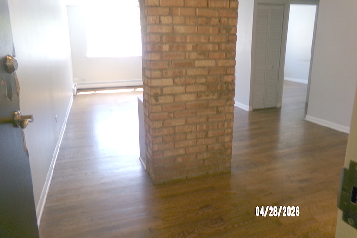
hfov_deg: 69.4
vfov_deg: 49.4
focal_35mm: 26
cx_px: 176
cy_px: 103
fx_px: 258
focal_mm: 4.3
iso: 185
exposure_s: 1/34
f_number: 3.7
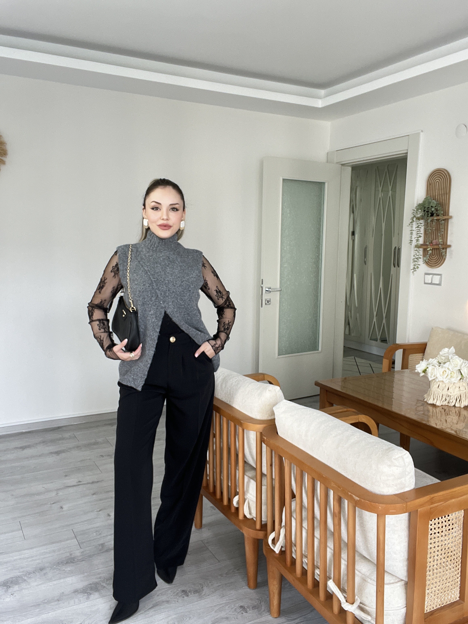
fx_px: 541
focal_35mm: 30
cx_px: 234
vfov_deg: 60.0
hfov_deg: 46.8
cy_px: 312
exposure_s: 1/65
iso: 100
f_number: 2.2
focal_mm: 2.71
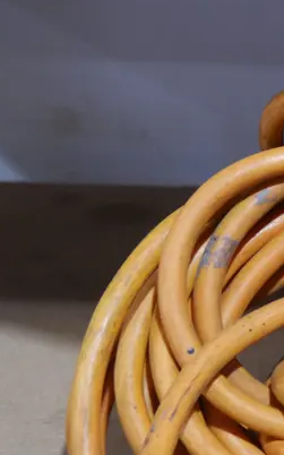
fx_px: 1338
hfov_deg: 11.1
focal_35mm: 108
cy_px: 350
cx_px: 552
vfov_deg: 19.1
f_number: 4.5
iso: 1250
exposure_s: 1/60
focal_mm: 20
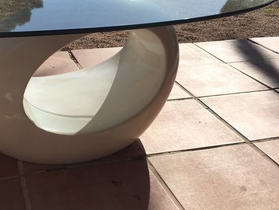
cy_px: 93
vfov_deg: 29.1
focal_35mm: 50
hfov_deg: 37.9
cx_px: 102
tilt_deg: -23.0
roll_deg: -0.8
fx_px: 403
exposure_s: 1/4950
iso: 32
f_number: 2.2
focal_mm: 4.15
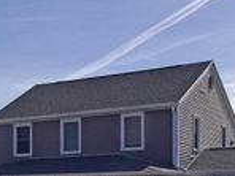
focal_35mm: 81
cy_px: 205
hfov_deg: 23.5
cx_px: 24
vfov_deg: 17.4
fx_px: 550
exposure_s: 1/2000
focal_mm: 4.28
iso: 80
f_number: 5
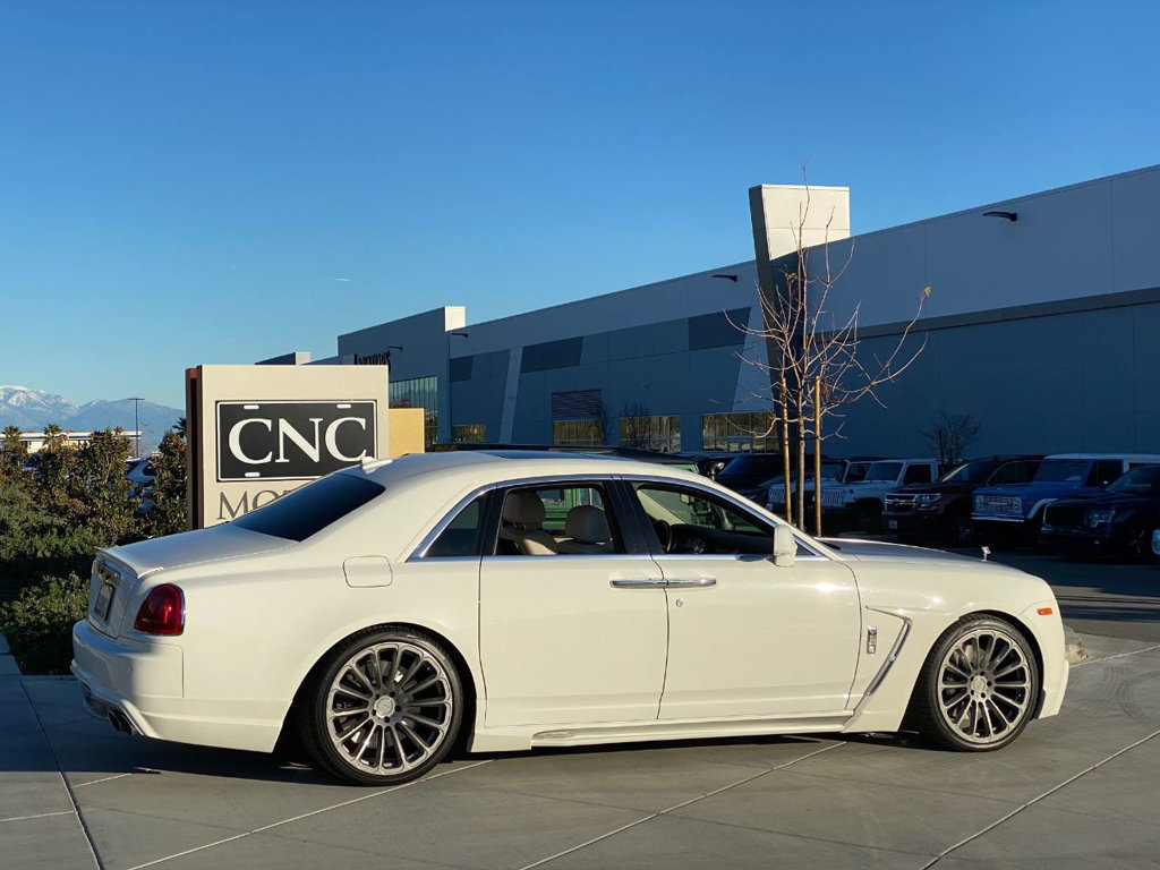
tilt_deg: +0.1
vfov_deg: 28.0
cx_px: 580
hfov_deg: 36.8
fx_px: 1743
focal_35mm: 52
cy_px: 435
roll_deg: +1.0
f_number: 2
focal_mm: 6
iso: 20
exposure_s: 1/1653
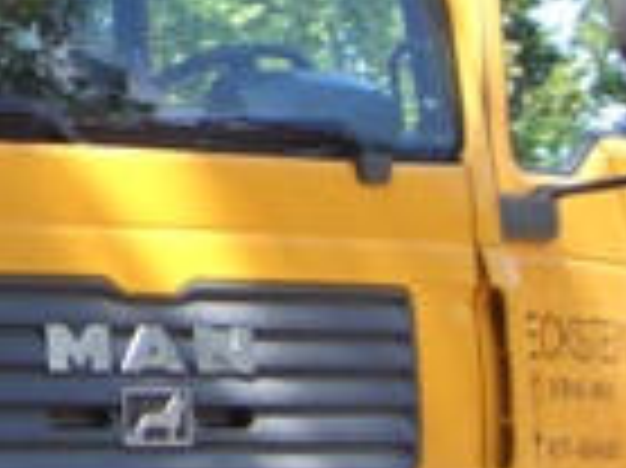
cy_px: 58
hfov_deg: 10.3
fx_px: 3252
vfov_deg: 8.2
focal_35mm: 180
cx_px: -509
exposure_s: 1/250
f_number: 2.8
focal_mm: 8
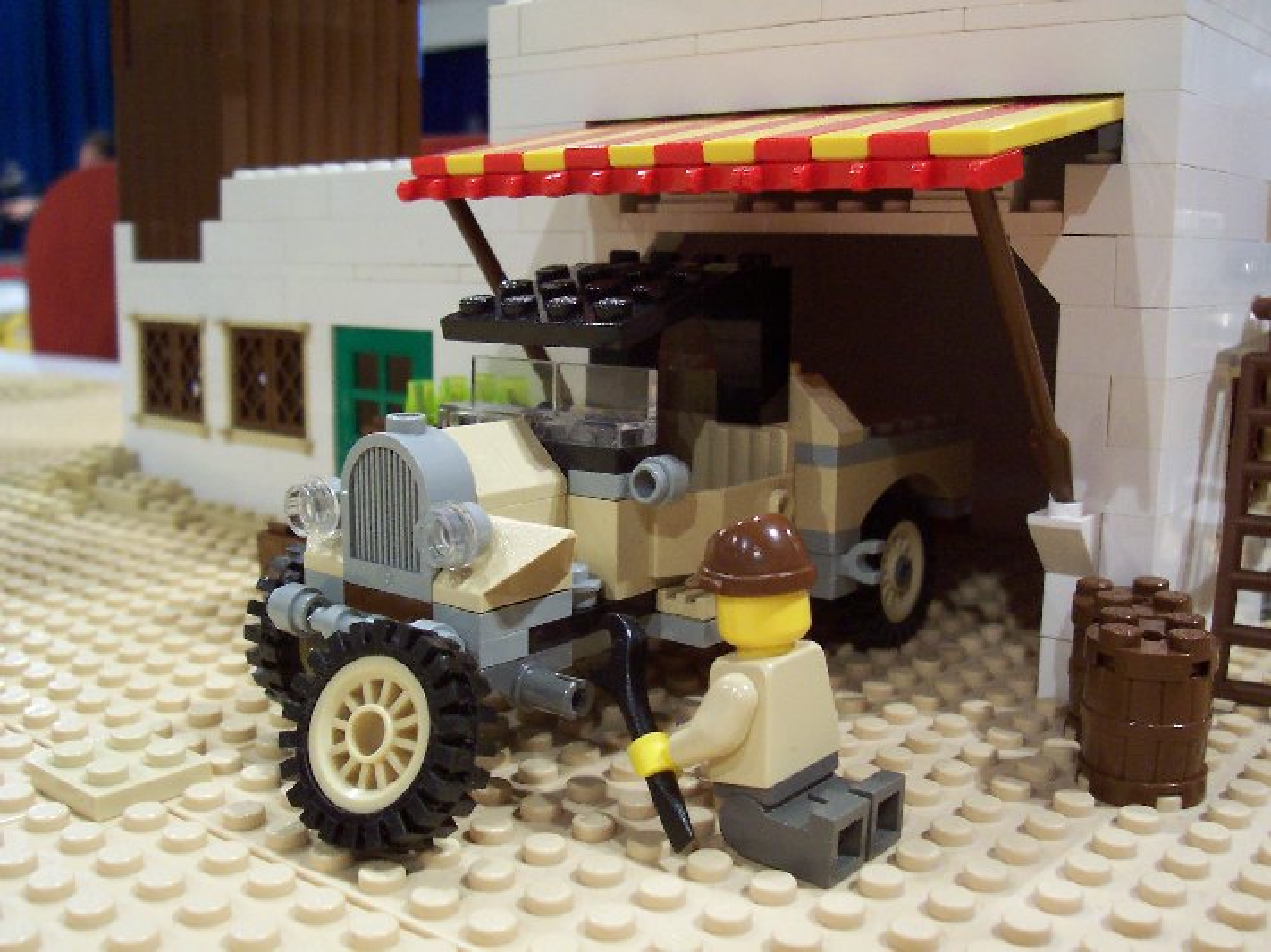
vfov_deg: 38.7
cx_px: 636
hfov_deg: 50.1
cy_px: 476
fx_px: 1358
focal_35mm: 37
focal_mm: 5.6
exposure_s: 1/20
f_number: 2.8
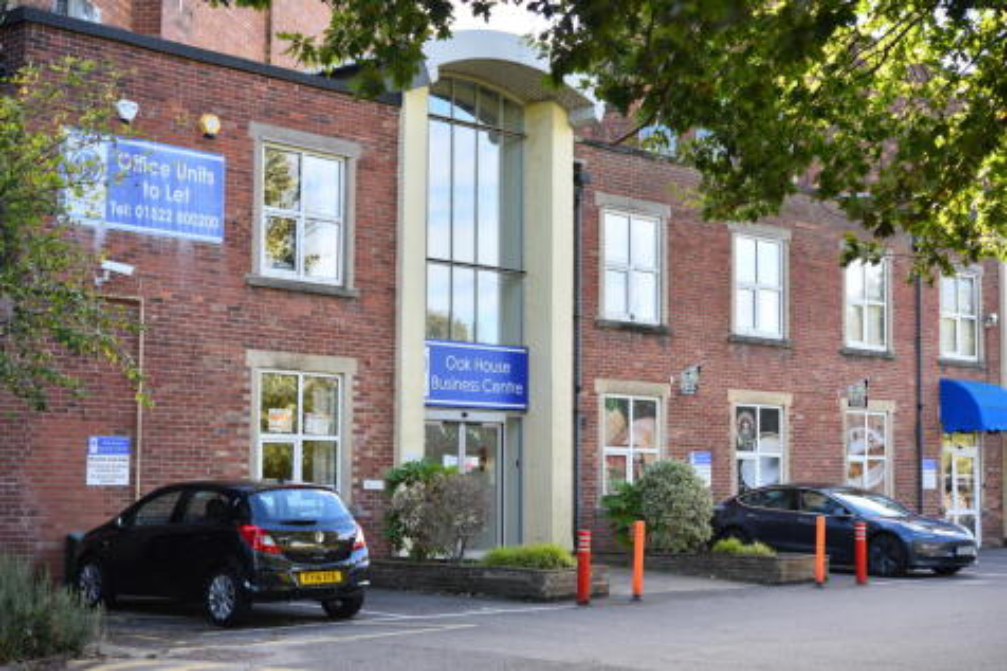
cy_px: 336
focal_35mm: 60
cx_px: 504
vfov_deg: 22.6
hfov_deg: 33.4
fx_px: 1678
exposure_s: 1/800
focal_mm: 60
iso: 400
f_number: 4.5
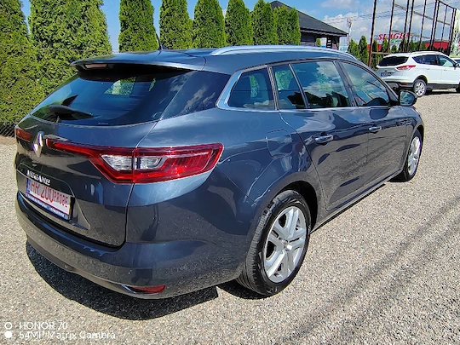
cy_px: 160
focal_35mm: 30
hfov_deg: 59.9
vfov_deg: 46.8
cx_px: 241
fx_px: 399
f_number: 2.2
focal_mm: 2.16
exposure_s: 1/2000
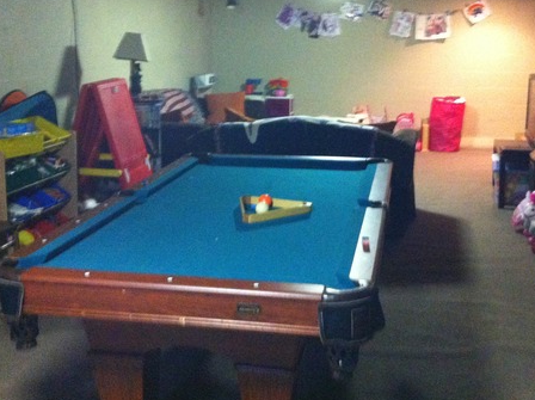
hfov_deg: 38.2
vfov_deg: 28.8
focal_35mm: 50
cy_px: 129
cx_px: 275
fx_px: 772
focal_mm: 3.85
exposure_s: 1/15
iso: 800
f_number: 2.8
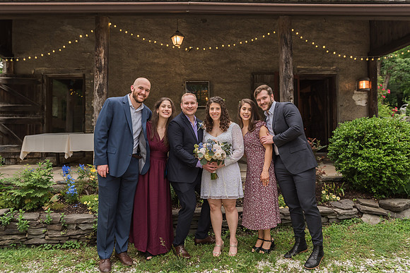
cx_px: 205
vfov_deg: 45.6
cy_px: 130
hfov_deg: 64.5
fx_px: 325
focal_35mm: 29
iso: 500
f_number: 4
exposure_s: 1/125
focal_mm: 26
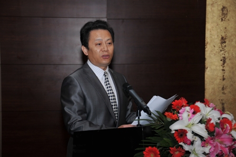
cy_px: 78
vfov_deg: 18.2
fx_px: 491
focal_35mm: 75
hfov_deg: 27.0
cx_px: 118
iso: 250
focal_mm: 50
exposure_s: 1/125
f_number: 4.8
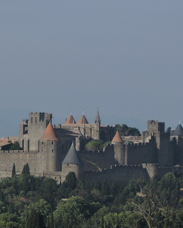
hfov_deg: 3.0
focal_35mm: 511
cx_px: -35
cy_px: 260
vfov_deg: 3.8
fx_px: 3459
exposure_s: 1/1000
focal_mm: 27.6
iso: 100
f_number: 4.4
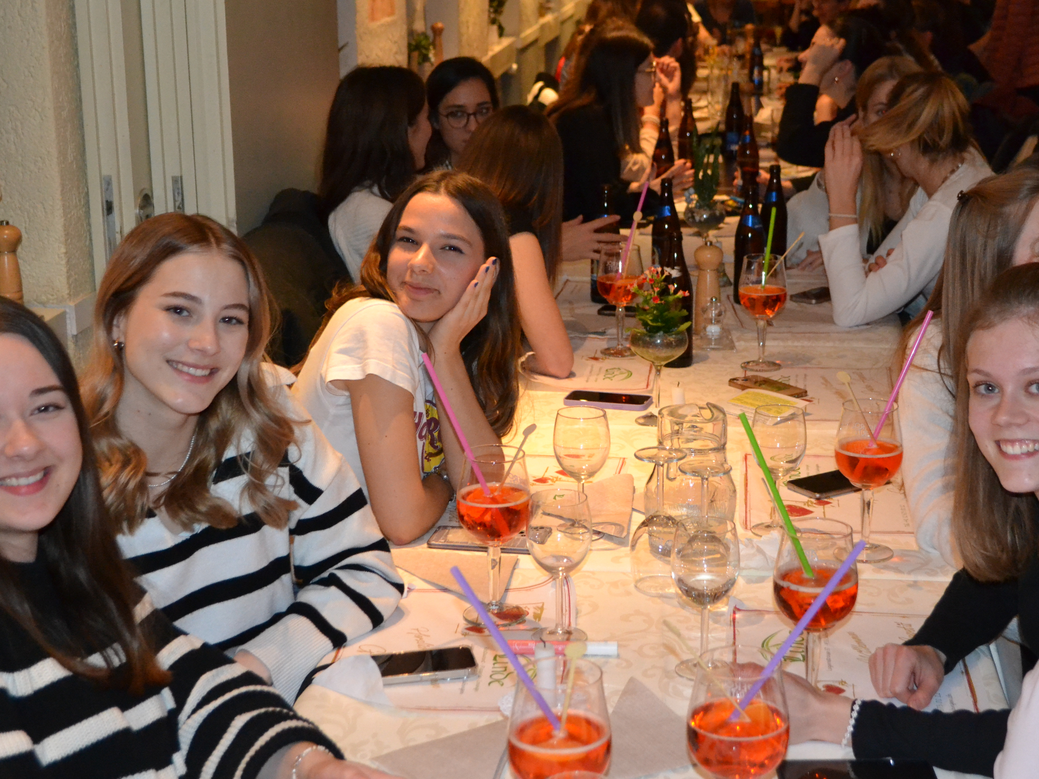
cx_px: 643
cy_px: 380
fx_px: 1831
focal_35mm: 61
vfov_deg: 24.0
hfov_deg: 31.6
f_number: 5
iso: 3200
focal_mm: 34
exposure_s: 1/60
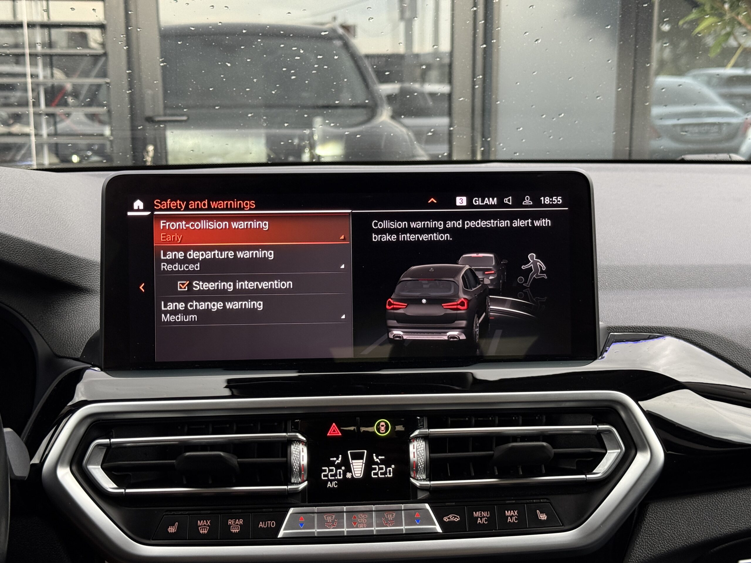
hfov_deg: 39.7
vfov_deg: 30.3
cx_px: 376
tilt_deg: -9.5
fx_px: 1041
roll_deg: +0.2
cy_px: 282
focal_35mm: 48
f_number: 1.78
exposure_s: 1/37
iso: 250
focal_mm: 6.76
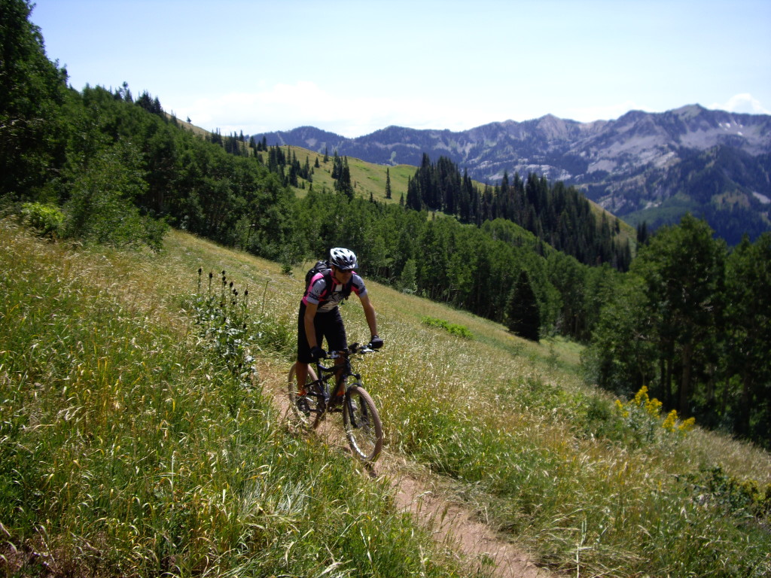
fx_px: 846
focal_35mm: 38
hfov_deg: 49.0
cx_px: 386
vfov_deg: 37.7
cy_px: 289
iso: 64
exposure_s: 1/125
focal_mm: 7.9
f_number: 8
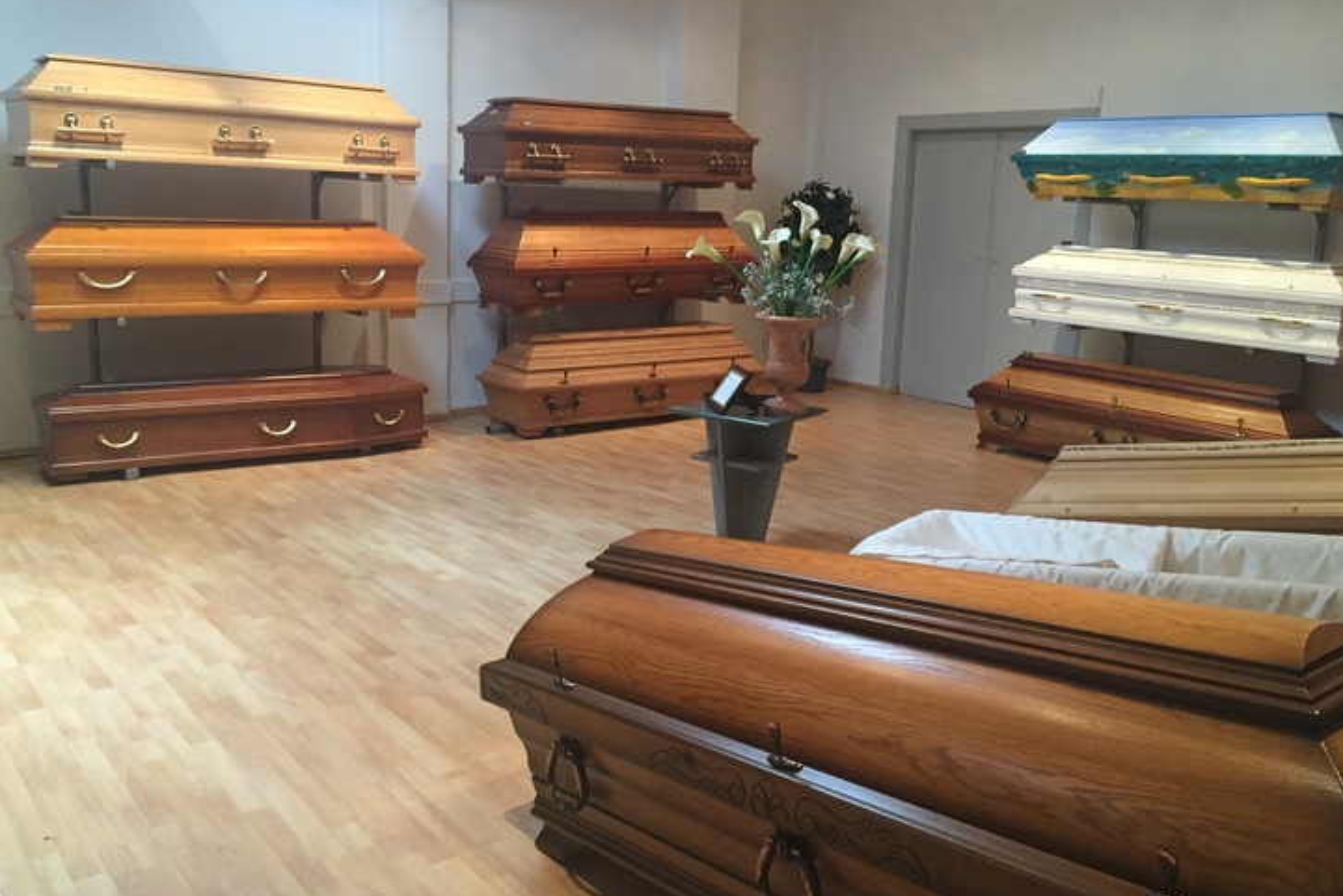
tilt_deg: -9.2
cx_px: 688
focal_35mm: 31
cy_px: 391
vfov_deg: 42.3
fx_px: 1157
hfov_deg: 60.3
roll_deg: -1.9
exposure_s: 1/33
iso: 200
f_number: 2.2
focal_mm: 4.15
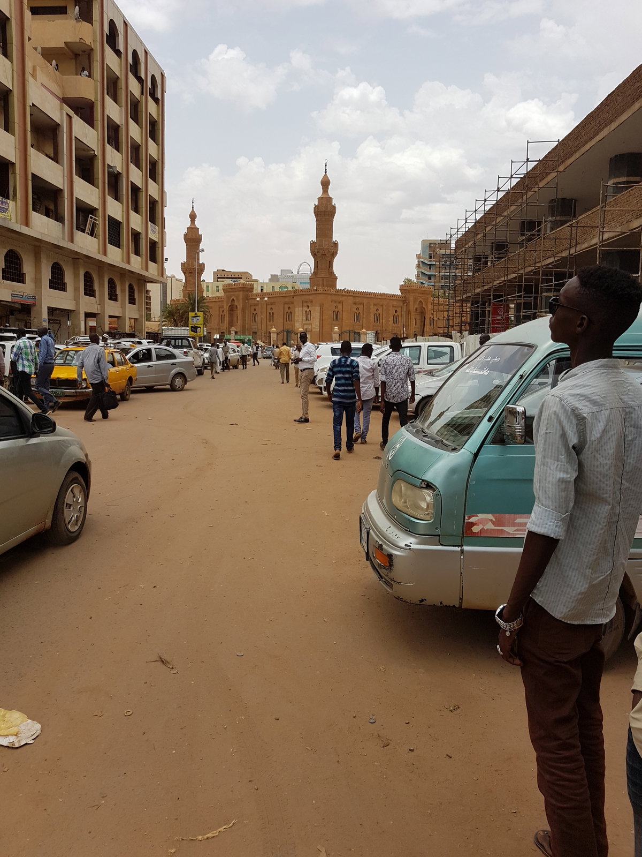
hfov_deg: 53.1
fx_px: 643
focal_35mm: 26
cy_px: 428
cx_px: 321
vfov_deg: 67.3
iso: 40
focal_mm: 4.2
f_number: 1.7
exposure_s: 1/2376
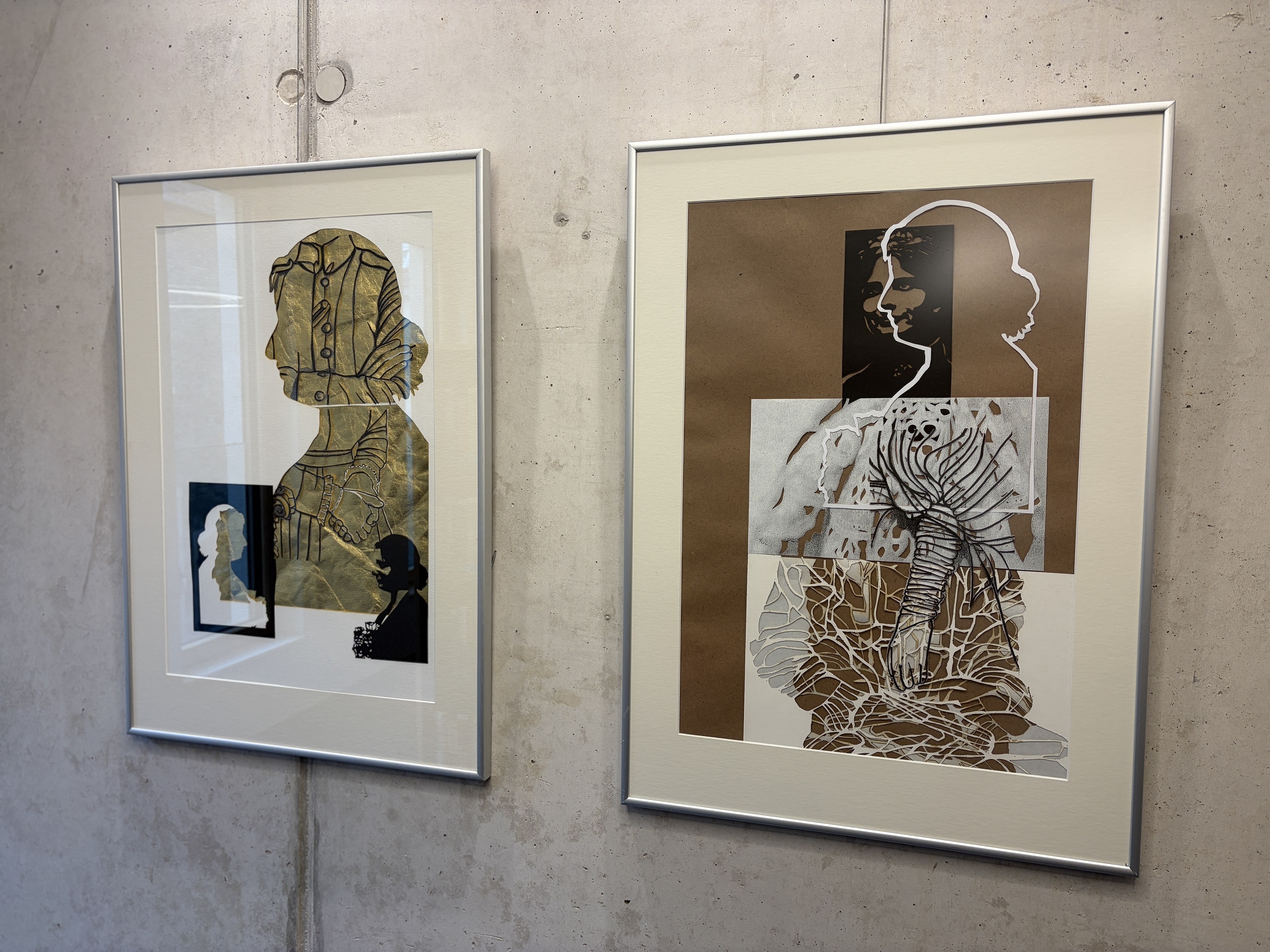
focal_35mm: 26
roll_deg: -0.8
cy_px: 476
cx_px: 635
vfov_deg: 53.1
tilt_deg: -2.1
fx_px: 954
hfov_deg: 67.3
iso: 50
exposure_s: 1/100
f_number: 1.6
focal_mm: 5.96
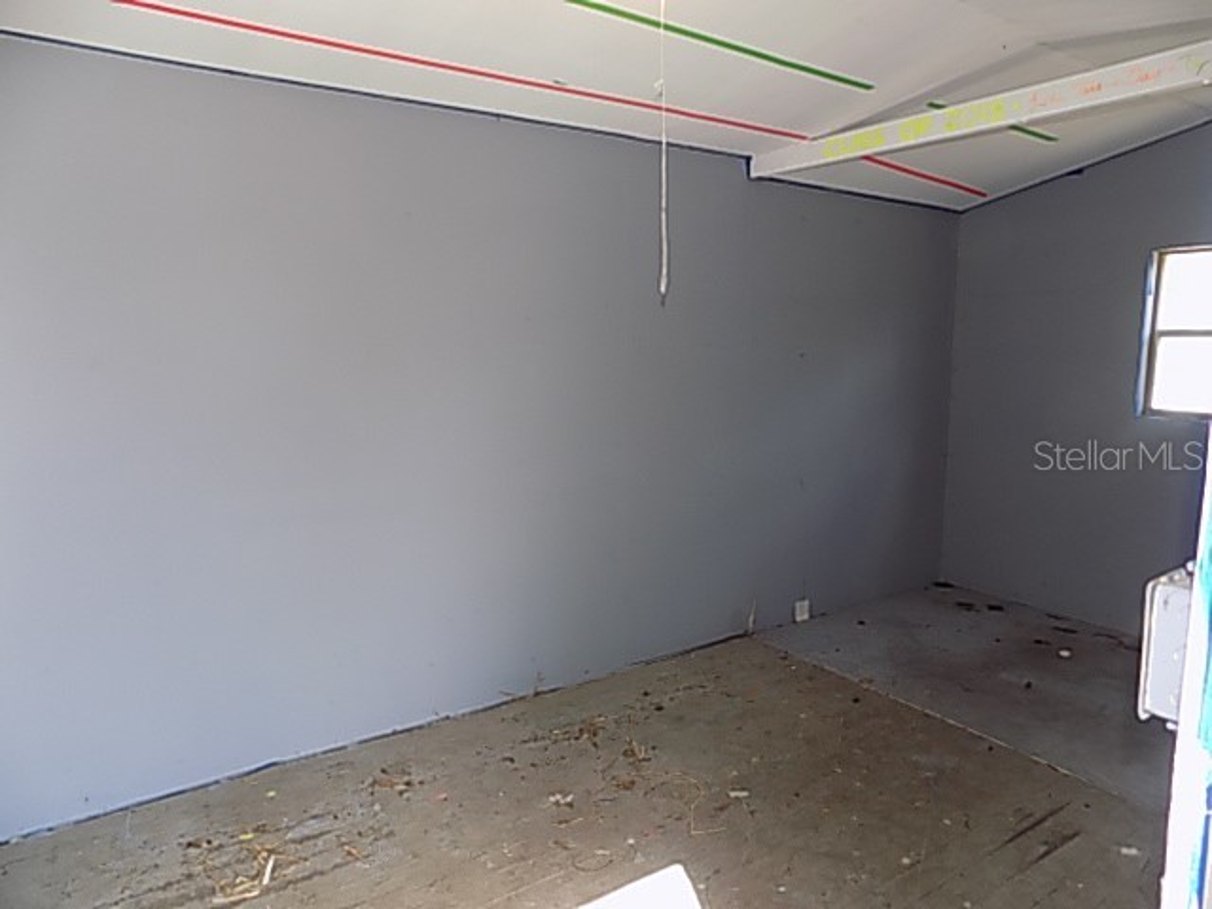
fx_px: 805
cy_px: 454
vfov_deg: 58.9
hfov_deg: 73.9
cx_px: 606
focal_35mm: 23
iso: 80
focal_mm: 4
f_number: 3.1
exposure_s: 1/40
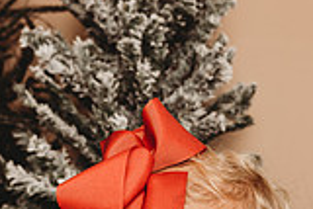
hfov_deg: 23.3
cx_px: 205
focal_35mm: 87
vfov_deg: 14.9
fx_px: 757
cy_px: 288
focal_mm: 24
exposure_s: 1/160
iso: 100
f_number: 4
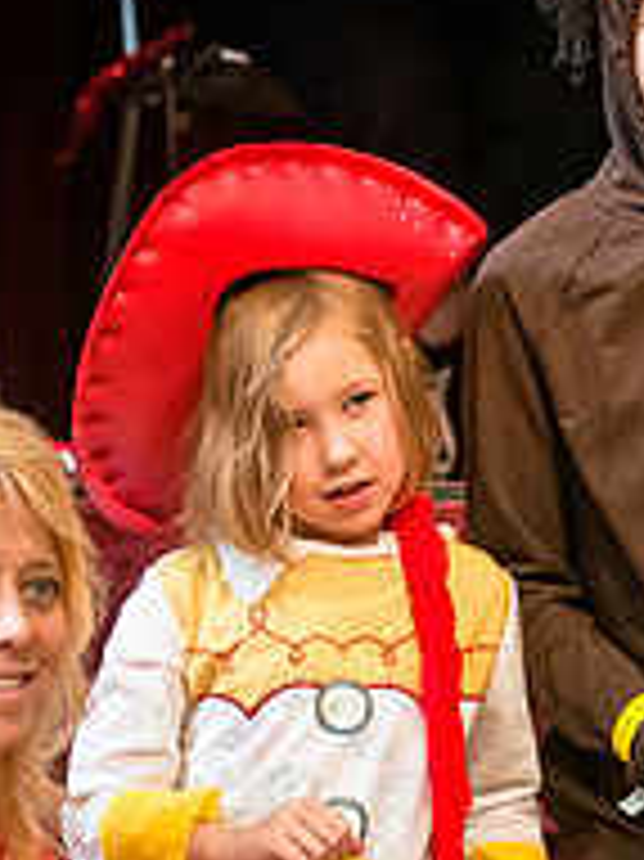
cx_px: 583
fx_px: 6755
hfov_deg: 5.5
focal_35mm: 272
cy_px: 910
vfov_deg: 7.3
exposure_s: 1/200
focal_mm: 80
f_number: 2.8
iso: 200
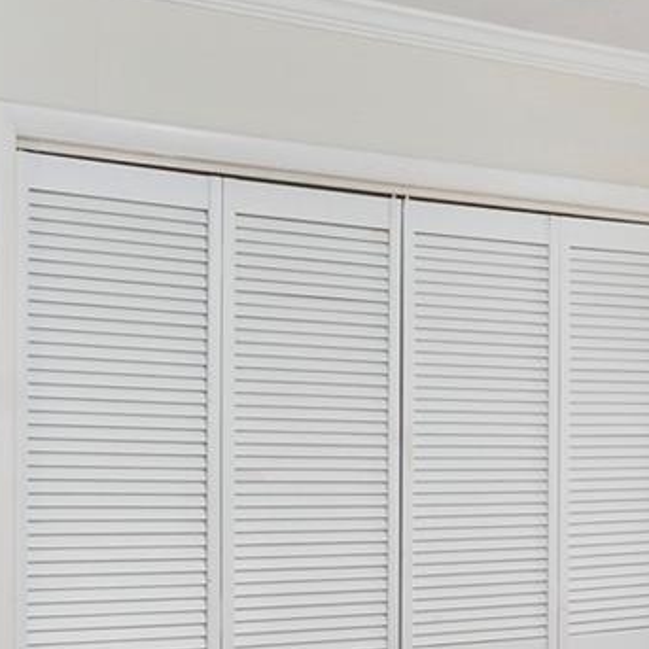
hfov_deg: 23.0
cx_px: 700
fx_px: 1506
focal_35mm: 71
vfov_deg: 24.1
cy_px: 462
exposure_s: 1/160
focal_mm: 14
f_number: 8
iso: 320
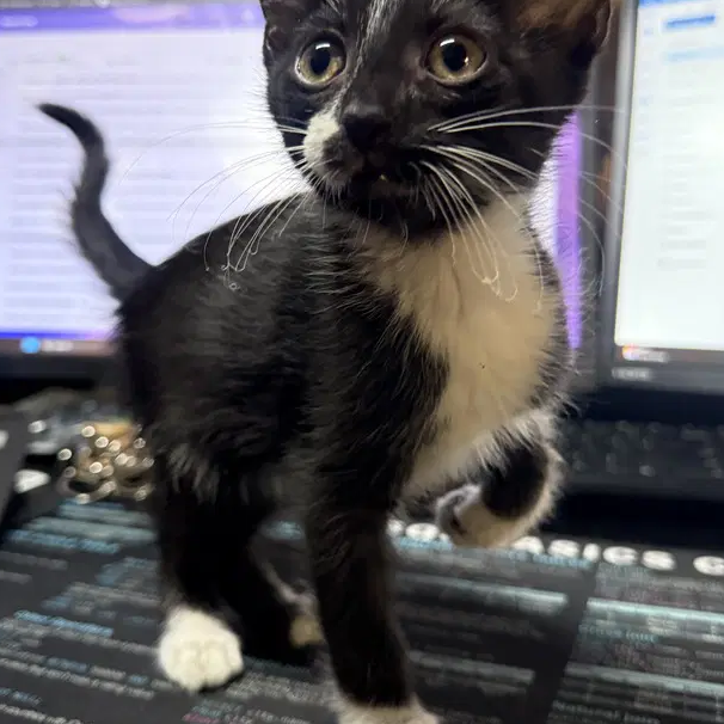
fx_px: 828
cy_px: 329
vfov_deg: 47.2
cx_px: 361
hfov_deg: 47.2
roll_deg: -1.6
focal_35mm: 35
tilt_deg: -3.0
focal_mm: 6.76
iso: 640
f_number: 1.78
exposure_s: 1/60
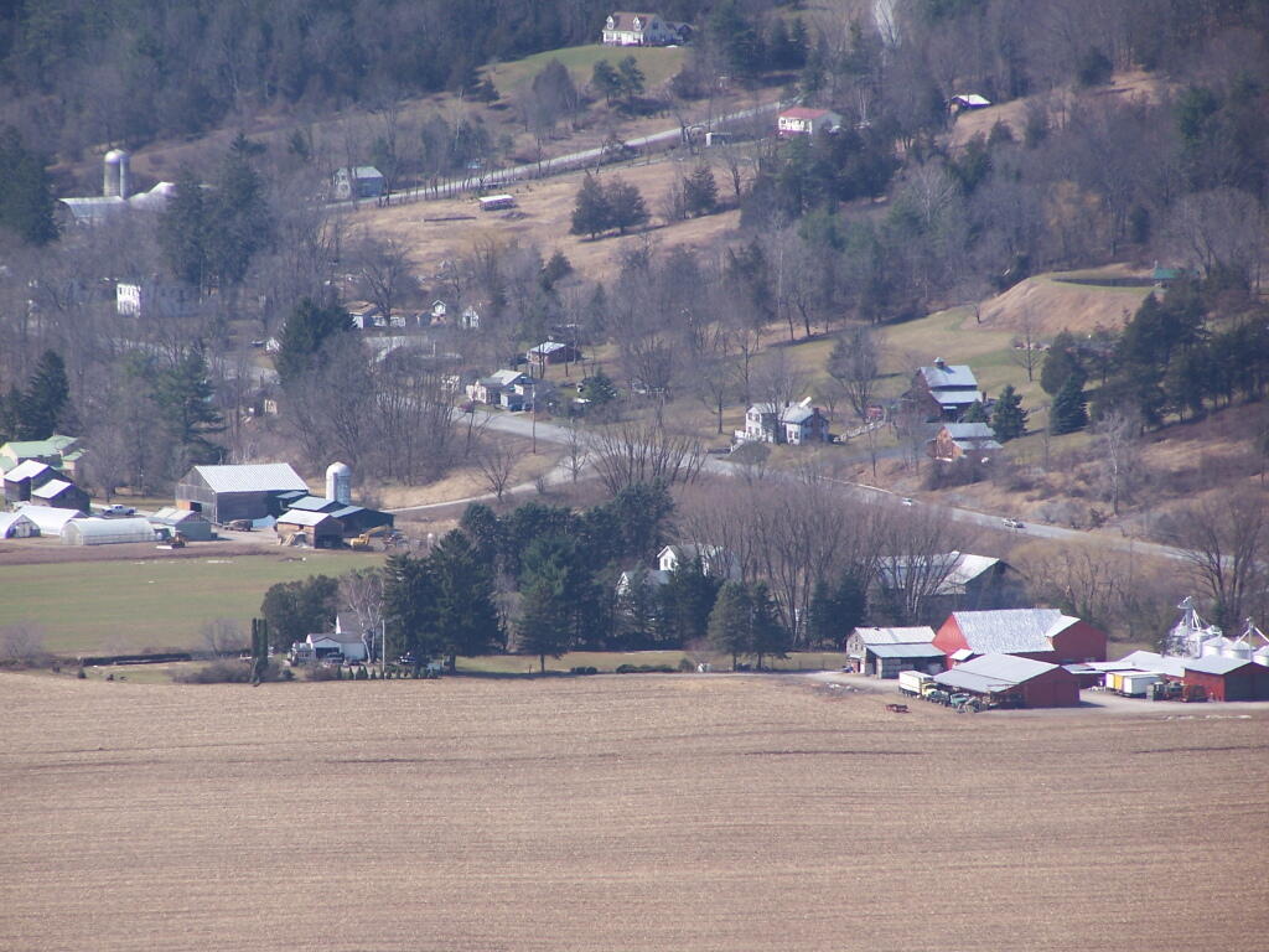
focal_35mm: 357
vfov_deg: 4.2
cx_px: 634
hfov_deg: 5.6
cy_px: 476
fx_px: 13087
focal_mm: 59.2
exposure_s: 1/800
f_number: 3.6
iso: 80
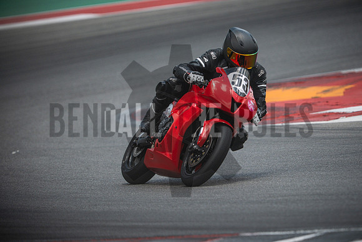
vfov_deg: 3.3
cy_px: 121
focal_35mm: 420
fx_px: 4224
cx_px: 181
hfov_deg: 4.9
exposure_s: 1/4000
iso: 800
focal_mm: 280
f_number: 2.8
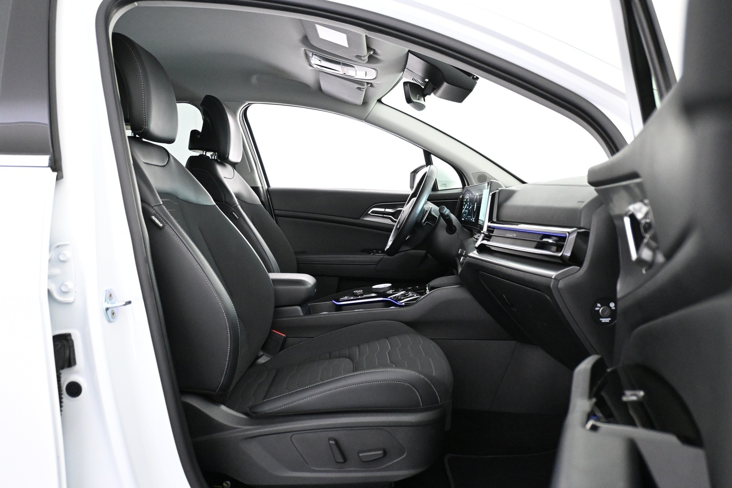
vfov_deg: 44.6
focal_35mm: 29
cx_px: 366
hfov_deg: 63.2
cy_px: 244
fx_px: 595
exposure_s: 1/50
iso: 4000
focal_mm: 19.5
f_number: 3.8
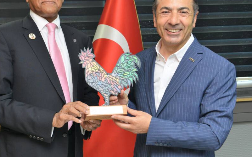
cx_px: 99
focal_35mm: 58
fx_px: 398
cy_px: 72
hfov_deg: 35.0
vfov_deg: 22.4
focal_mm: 38
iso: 1100
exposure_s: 1/60
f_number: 6.3
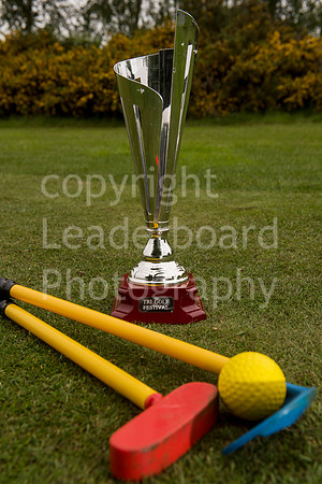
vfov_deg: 41.1
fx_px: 644
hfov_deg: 28.1
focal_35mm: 48
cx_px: 161
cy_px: 242
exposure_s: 1/60
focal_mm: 48
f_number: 6.3
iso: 100
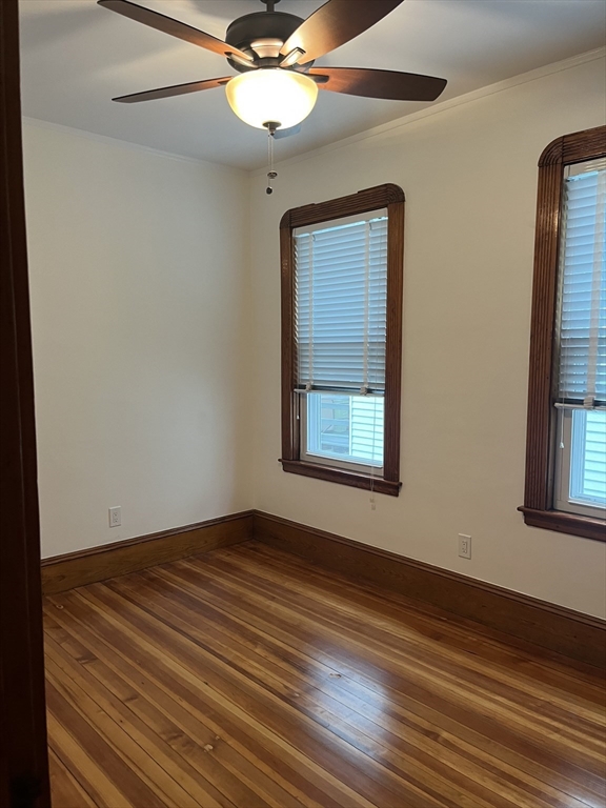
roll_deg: -1.2
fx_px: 607
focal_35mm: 26
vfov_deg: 67.3
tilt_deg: -11.0
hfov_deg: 53.1
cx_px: 303
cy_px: 404
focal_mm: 5.1
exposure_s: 1/60
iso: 200
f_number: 1.6
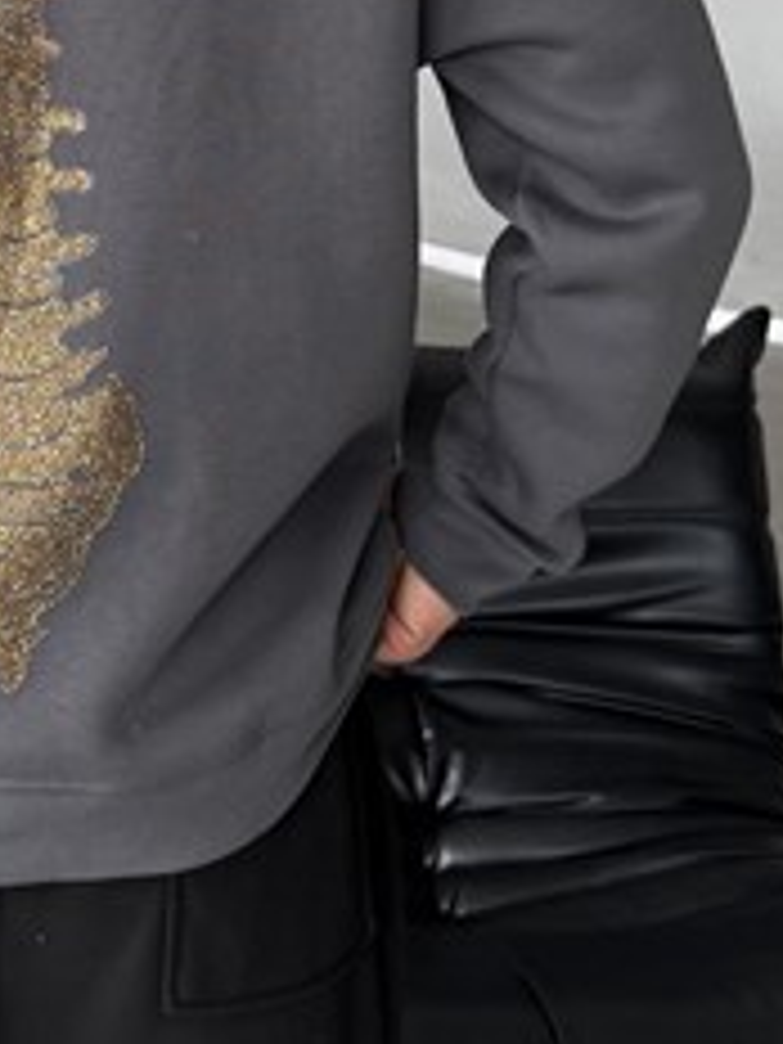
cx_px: 38
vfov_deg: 25.6
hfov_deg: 19.9
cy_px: -7
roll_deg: -0.3
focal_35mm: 72
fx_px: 2171
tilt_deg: -1.2
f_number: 1.78
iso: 125
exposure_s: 1/121
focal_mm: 6.76
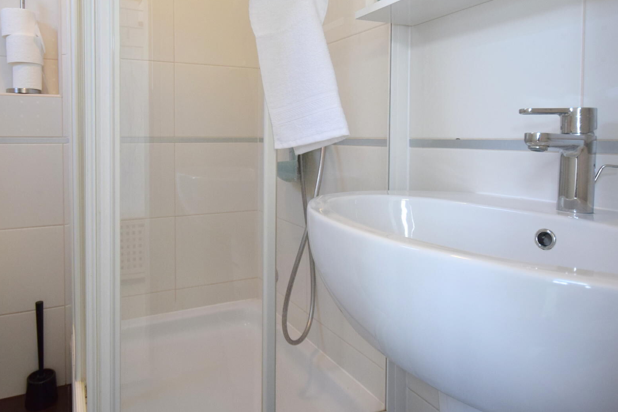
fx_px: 395
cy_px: 134
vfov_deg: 53.9
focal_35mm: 23
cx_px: 235
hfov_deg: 74.9
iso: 720
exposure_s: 1/80
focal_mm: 10
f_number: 3.5
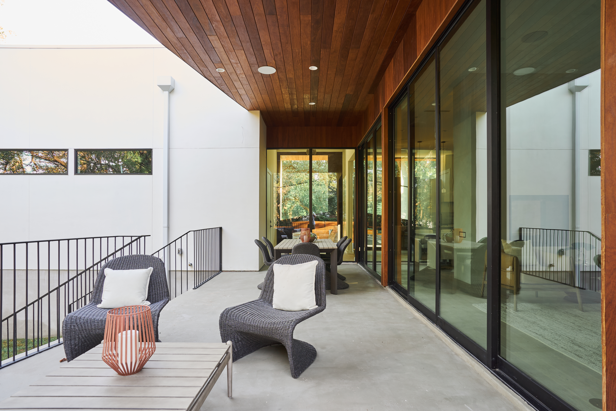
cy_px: 206
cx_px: 308
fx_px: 325
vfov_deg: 64.6
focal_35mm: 19
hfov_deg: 86.9
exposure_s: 1/2.5
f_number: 11
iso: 200
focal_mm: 19
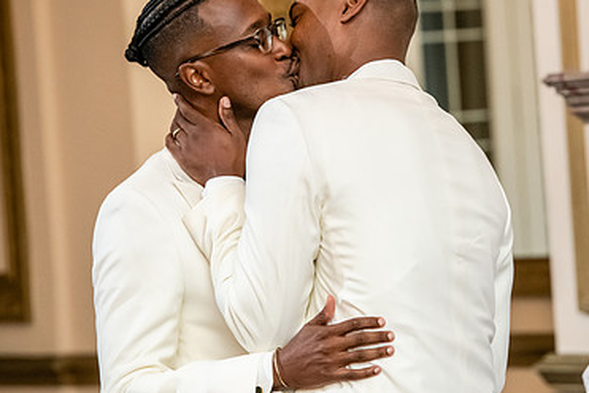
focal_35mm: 242
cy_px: 175
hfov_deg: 8.5
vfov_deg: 5.7
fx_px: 3962
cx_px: 443
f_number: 4.5
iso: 2500
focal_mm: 155
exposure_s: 1/250
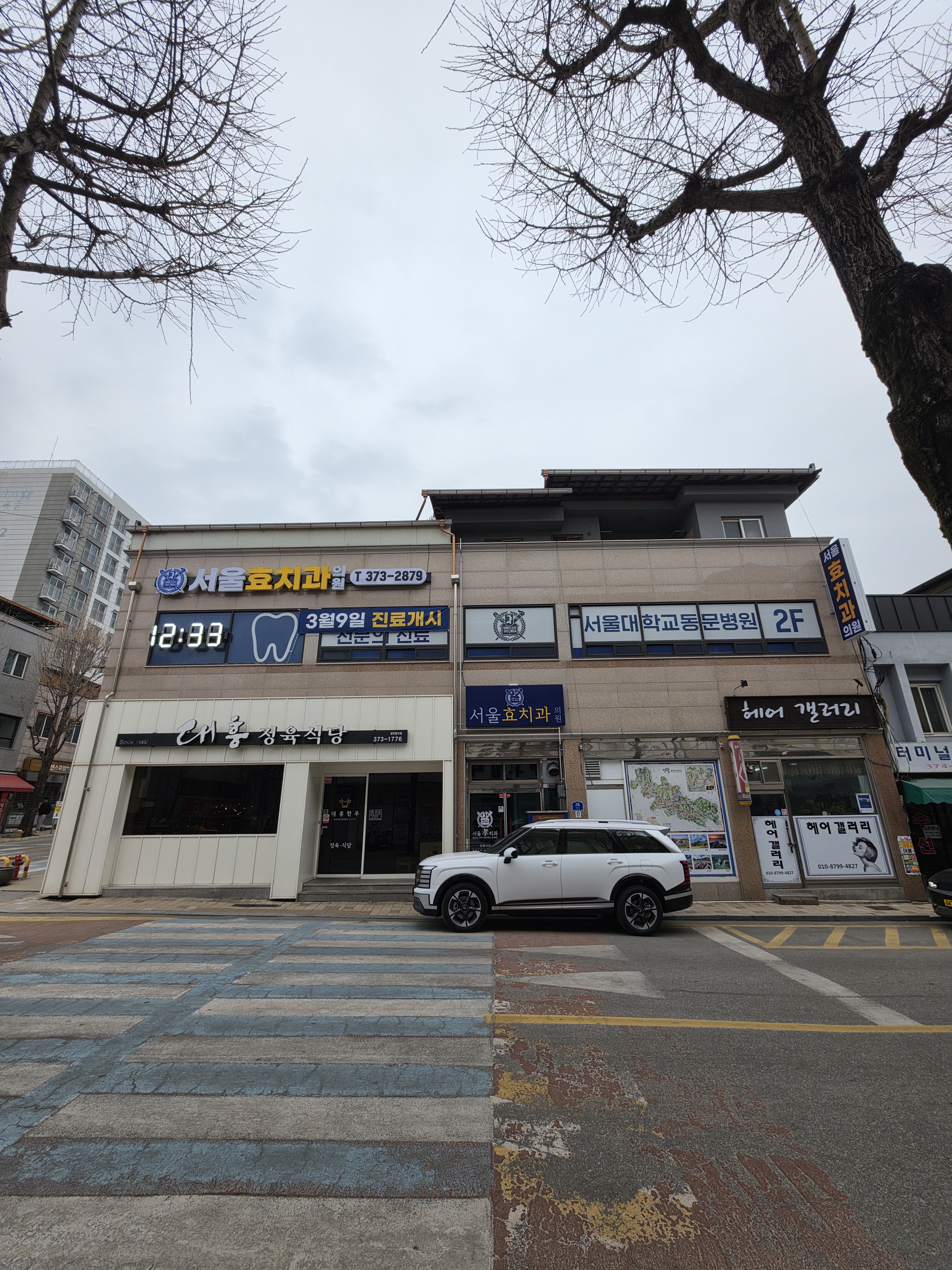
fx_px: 477
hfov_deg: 89.9
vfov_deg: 106.2
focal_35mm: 13
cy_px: 635
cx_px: 476
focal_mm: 2.2
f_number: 1.9
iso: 32
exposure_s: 1/1114
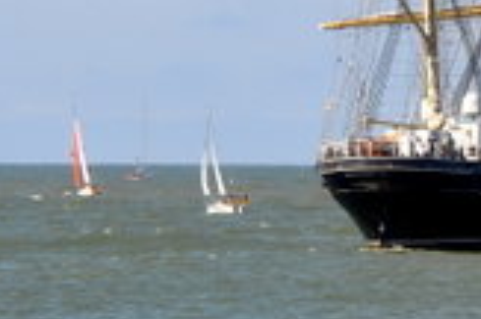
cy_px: -137
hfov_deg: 4.4
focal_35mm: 472
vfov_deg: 2.9
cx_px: 392
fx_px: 6294
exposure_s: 1/640
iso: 200
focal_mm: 80
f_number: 6.3
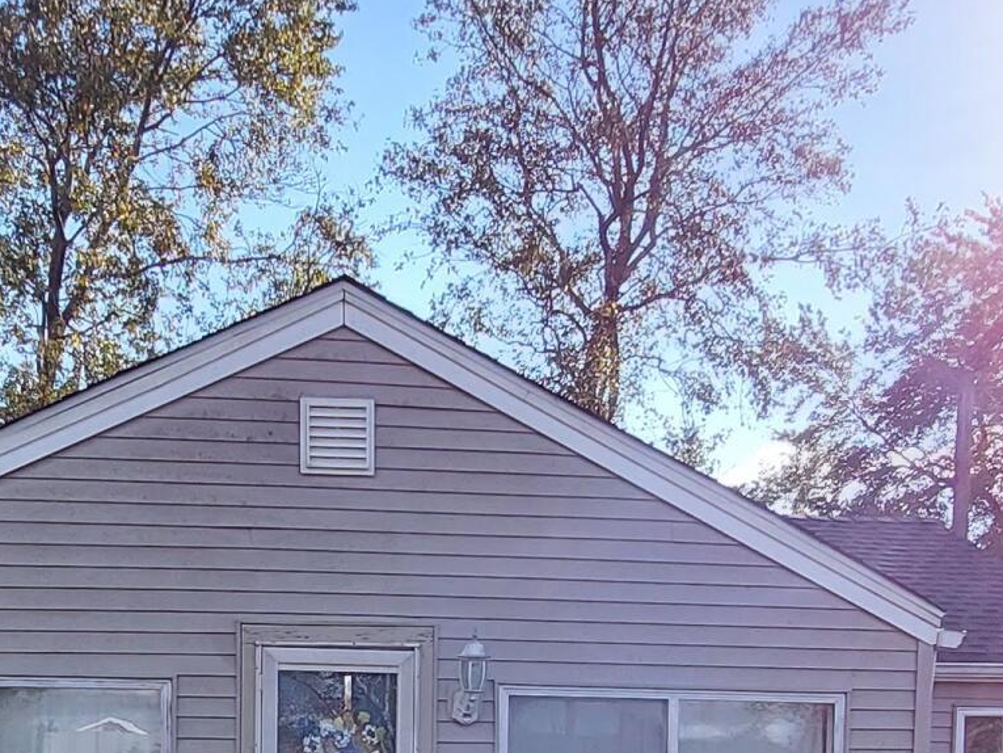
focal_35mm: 51
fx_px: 1478
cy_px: 904
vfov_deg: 25.6
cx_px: 281
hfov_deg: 36.8
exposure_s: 1/590
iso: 50
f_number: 2.2
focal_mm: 1.74
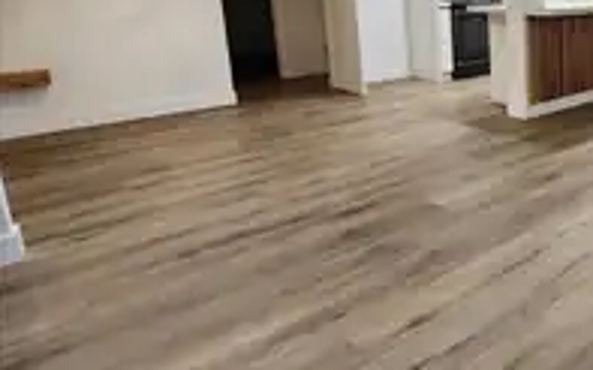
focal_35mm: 28
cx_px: 599
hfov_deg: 52.2
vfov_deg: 42.6
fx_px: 452
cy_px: 75
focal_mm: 2.2
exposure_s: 1/60
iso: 320
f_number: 2.2
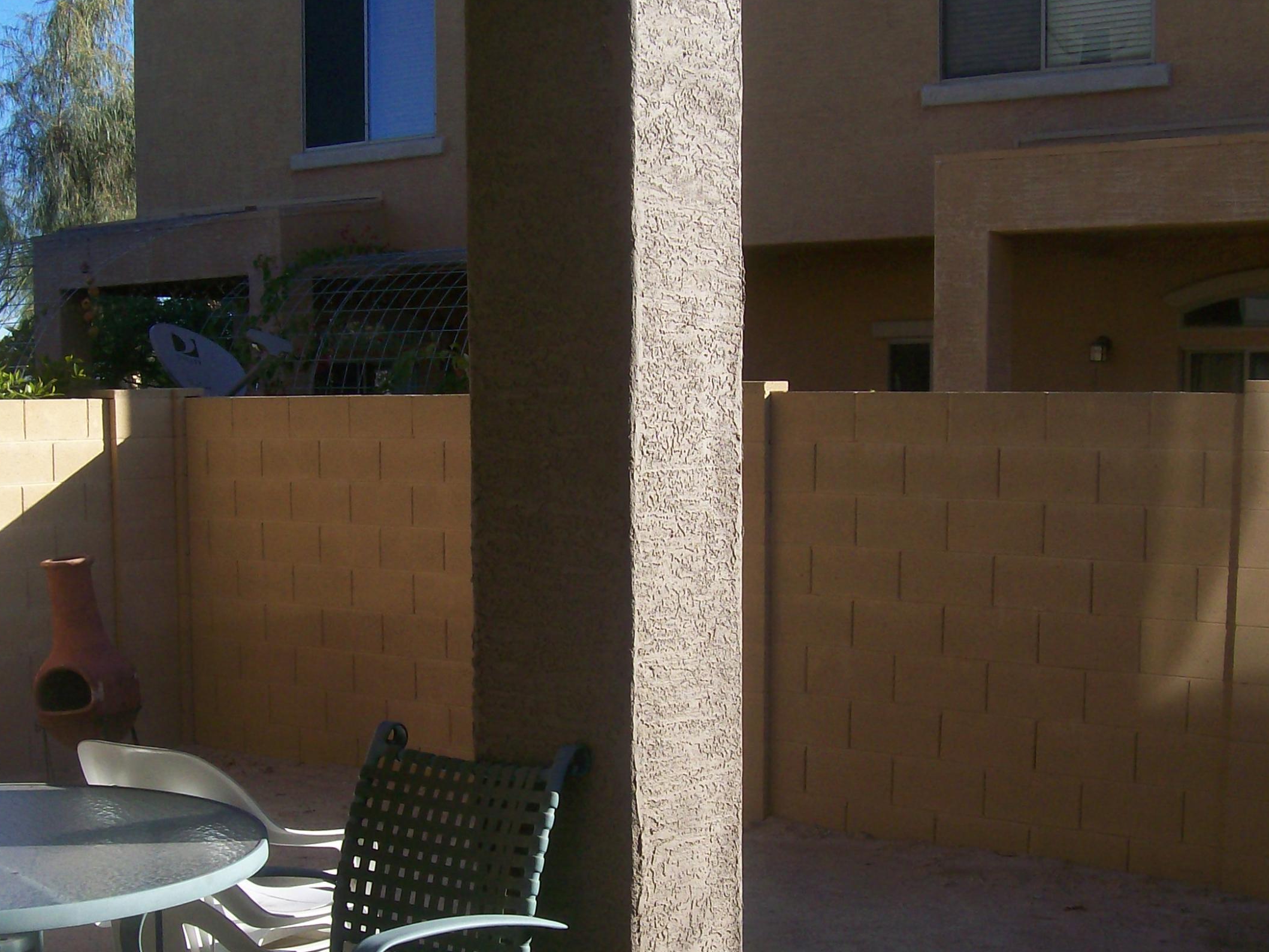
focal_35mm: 51
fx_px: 1869
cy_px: 629
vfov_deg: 28.4
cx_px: 536
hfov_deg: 37.4
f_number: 4.8
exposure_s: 1/358
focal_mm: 6
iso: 80
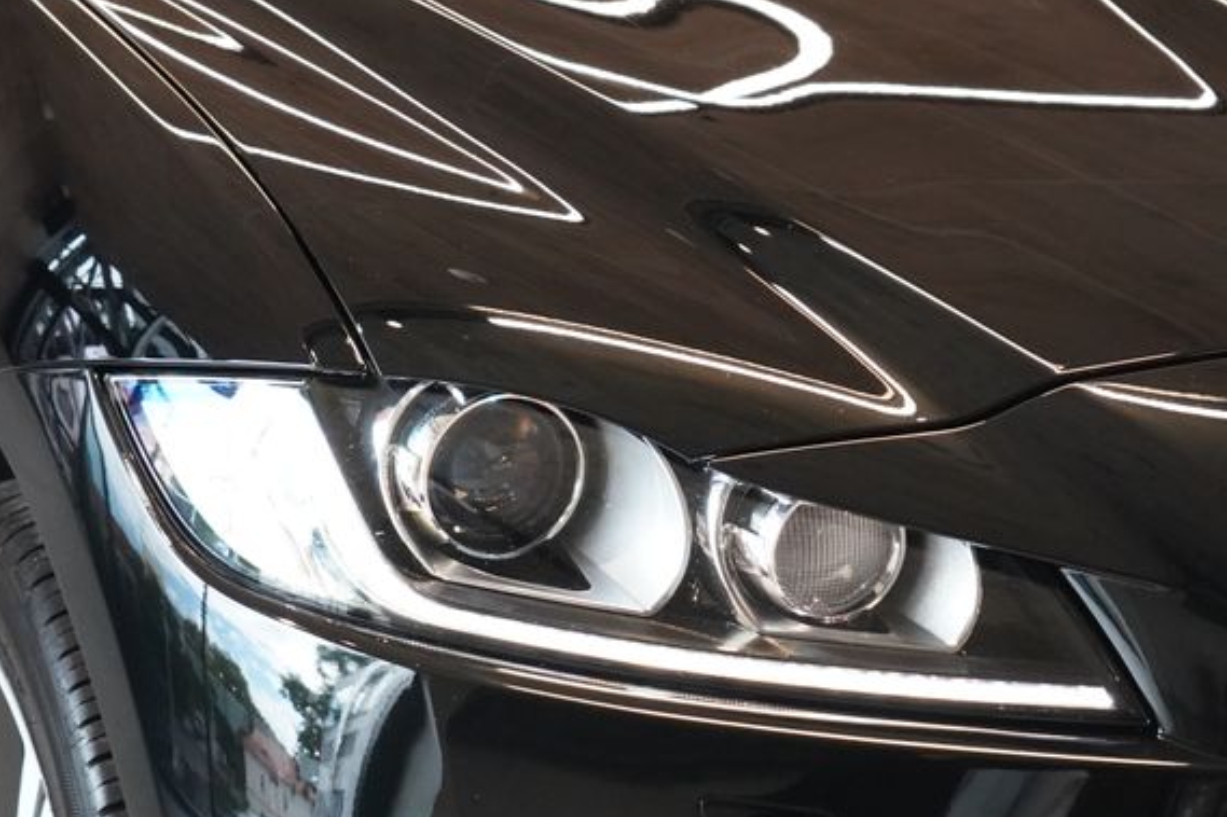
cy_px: 473
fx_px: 4293
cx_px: 640
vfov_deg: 10.9
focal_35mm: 126
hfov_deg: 16.3
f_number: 5.6
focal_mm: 70
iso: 8000
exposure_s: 1/160
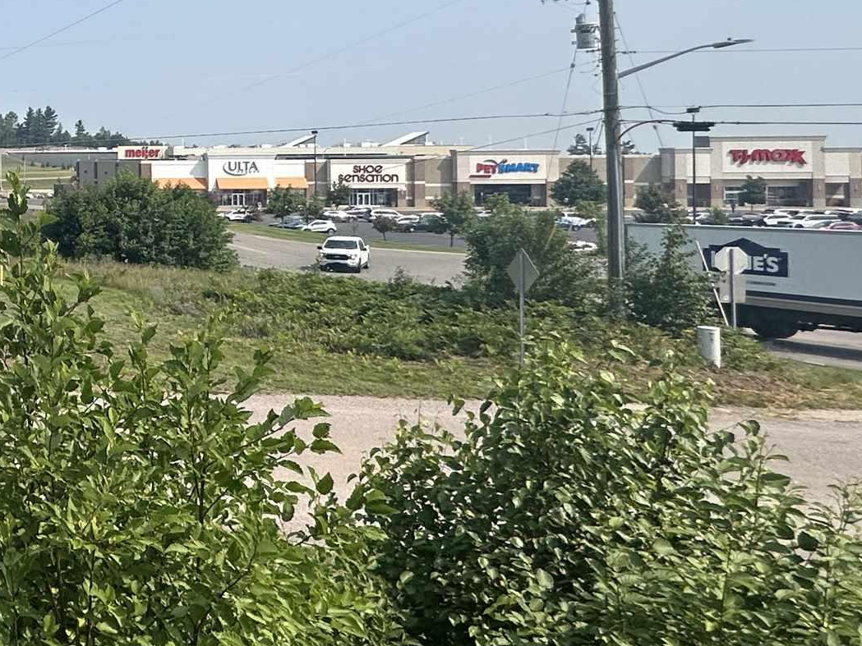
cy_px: 145
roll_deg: +0.7
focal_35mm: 41
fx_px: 1021
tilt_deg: +1.6
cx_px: -325
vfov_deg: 34.3
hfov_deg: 31.7
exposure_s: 1/2398
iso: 50
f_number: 2.2
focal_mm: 2.22
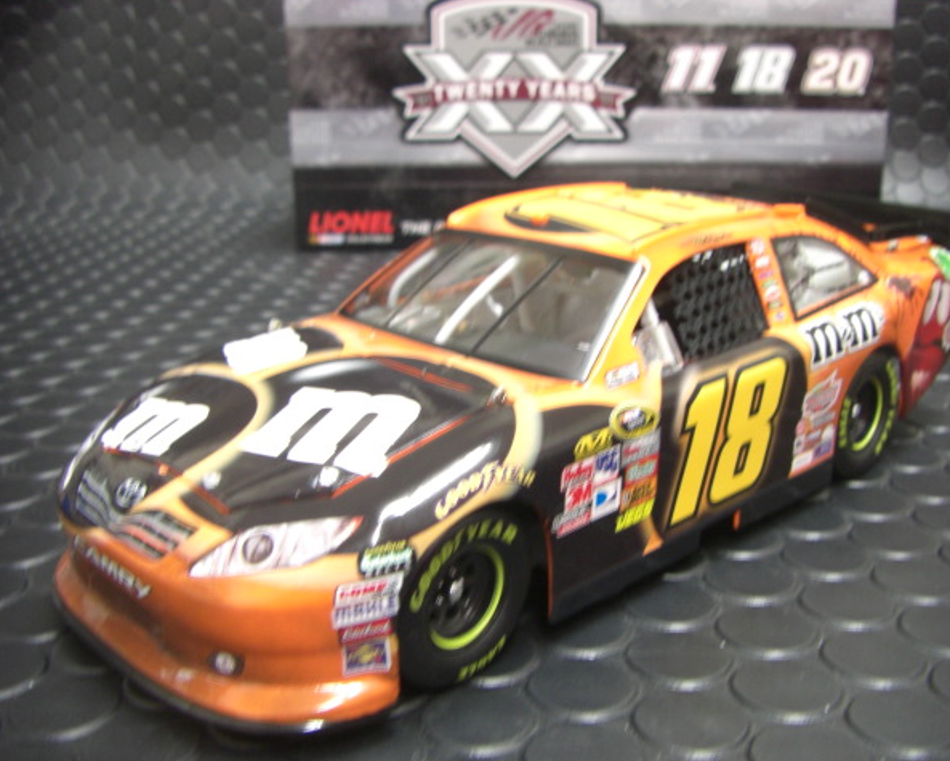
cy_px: 380
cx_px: 503
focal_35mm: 40
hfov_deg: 45.8
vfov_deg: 37.4
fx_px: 1125
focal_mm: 6.3
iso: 200
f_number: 3.4
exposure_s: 1/8
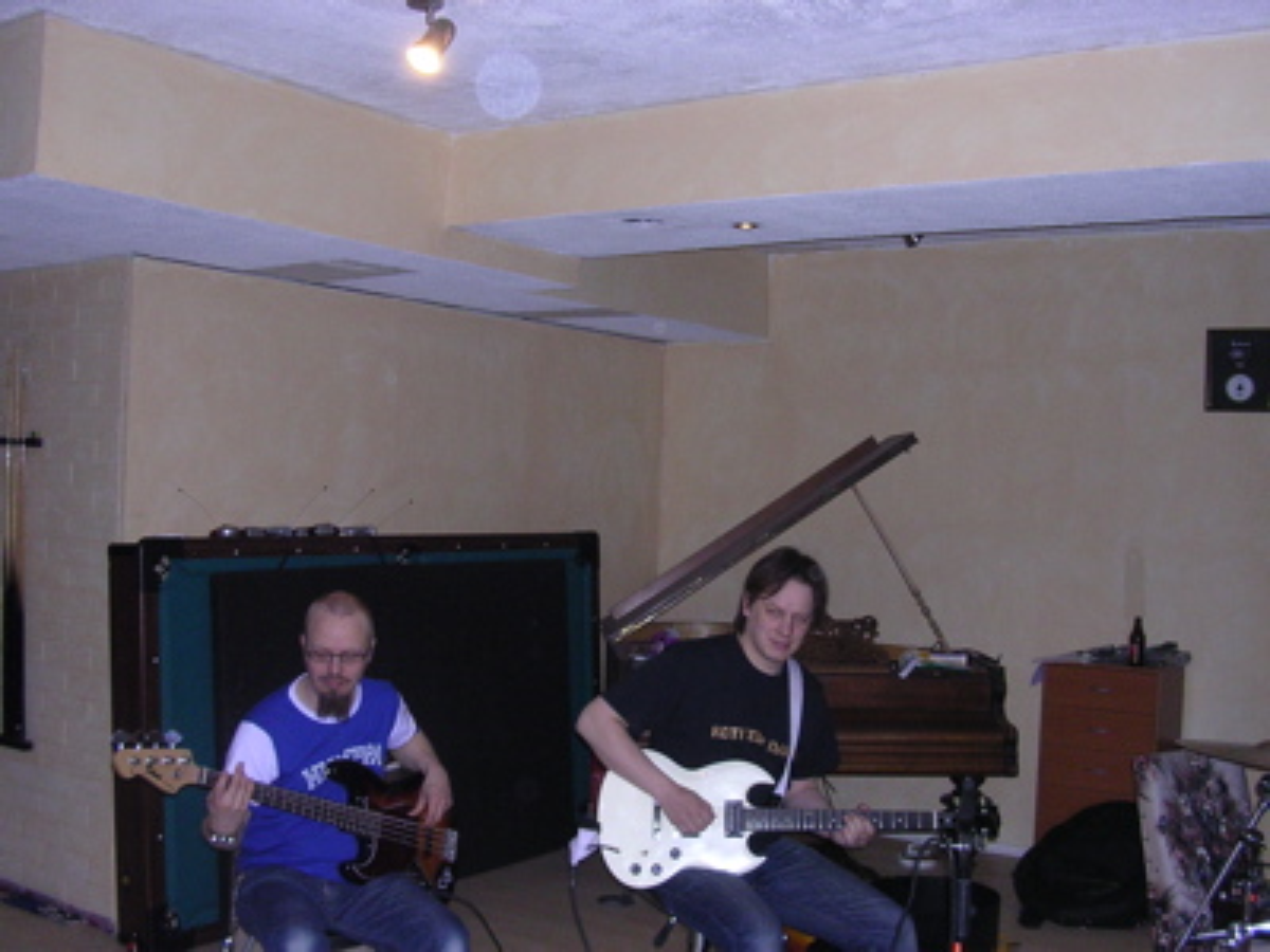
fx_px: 1394
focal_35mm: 38
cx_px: 635
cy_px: 476
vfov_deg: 37.7
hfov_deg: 49.0
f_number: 2.8
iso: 334
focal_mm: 5.8
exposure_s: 1/60.1
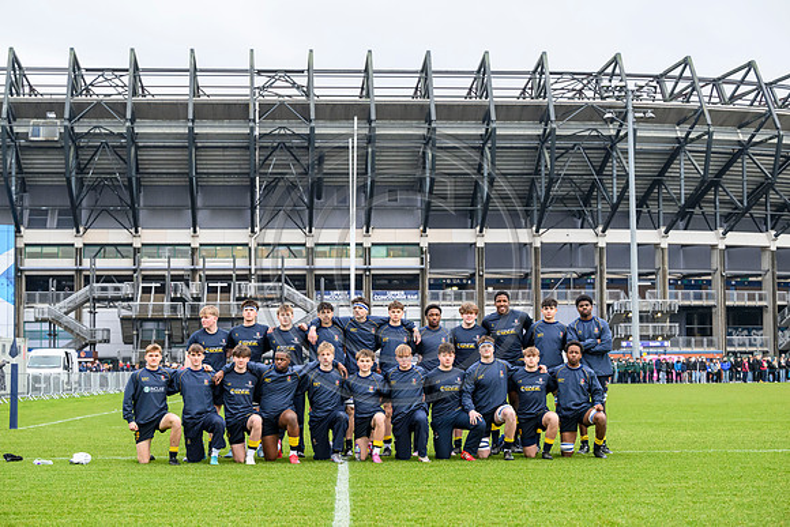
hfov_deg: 28.8
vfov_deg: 19.5
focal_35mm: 70
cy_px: 264
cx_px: 395
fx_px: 1536
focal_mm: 70
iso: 2500
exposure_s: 1/1000
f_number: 4.5
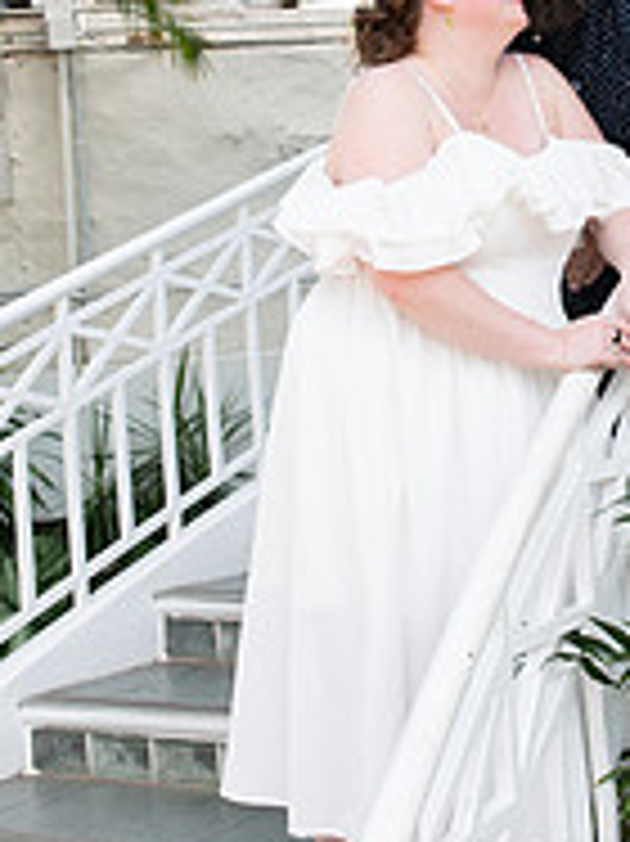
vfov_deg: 28.4
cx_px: 515
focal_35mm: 67
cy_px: 185
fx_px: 1628
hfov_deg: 21.6
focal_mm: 29
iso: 200
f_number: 3.5
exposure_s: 1/125
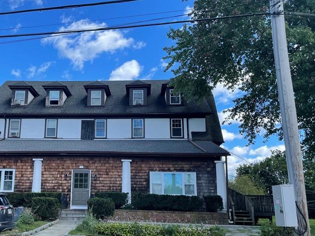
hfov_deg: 44.0
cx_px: 97
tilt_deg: +13.7
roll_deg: -0.5
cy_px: 112
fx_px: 382
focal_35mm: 42
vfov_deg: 34.3
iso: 32
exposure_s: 1/1825
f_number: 1.6
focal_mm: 4.2
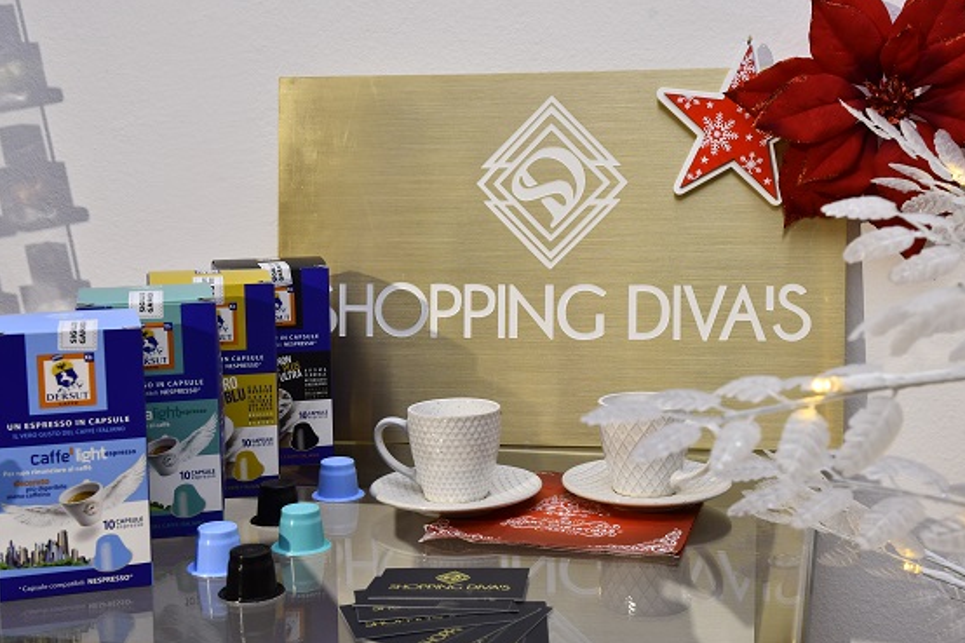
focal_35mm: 52
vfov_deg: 26.0
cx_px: 491
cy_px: 329
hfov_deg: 38.2
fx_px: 1393
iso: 640
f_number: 11
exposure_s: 1/80
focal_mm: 32
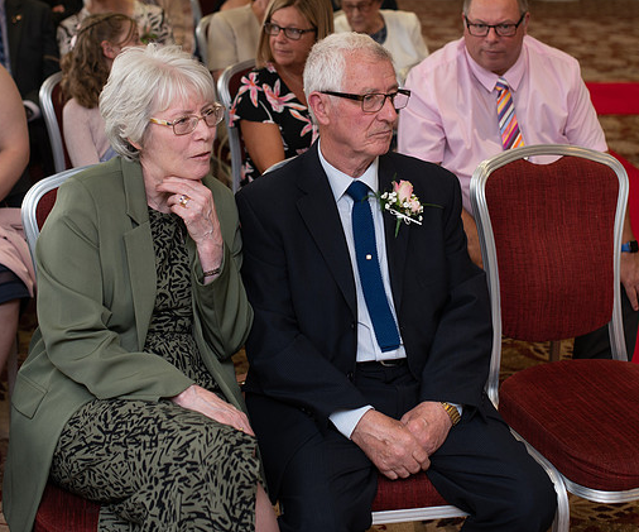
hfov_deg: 32.0
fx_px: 1114
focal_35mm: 58
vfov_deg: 26.6
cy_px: 154
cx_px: 326
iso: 200
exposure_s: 1/125
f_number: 2.5
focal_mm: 35
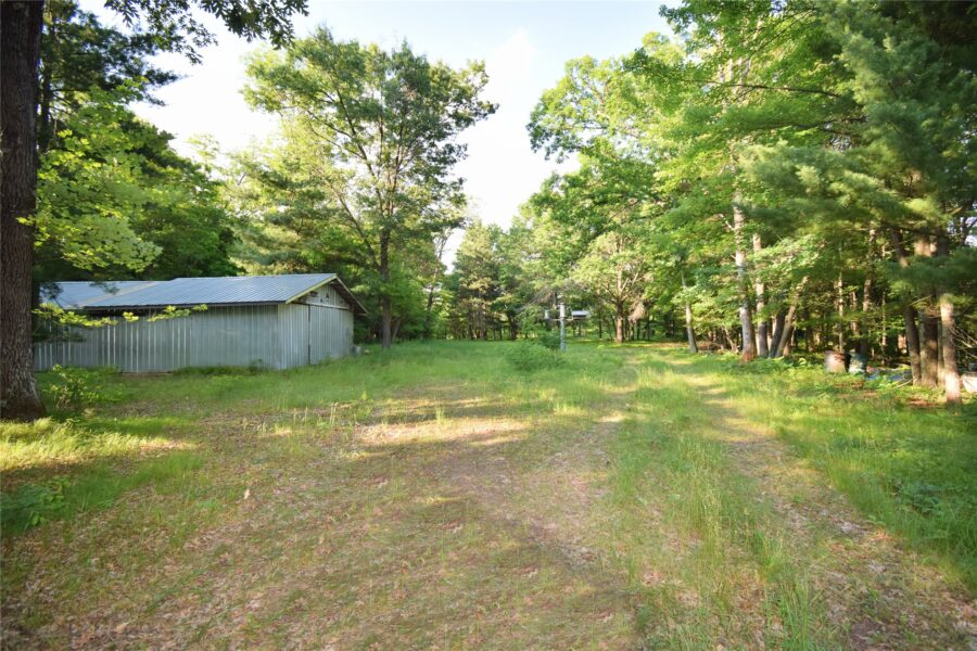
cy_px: 326
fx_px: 407
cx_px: 488
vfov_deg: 77.3
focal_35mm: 15
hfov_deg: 100.4
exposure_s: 1/200
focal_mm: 10
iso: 320
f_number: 5.6
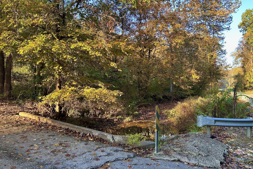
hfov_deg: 65.5
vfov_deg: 46.3
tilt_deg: +2.3
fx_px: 197
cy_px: 76
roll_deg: +0.7
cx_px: 126
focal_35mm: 28
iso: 40
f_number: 1.5
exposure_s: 1/191
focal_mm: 5.7
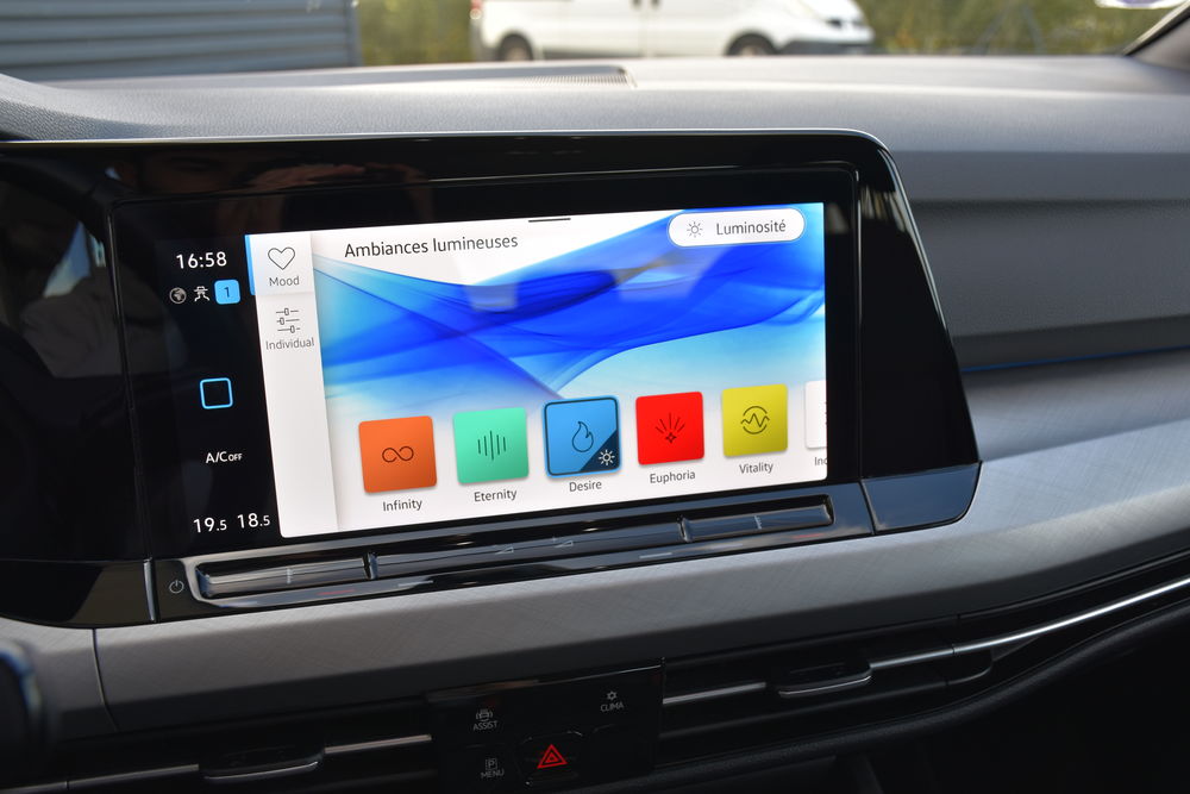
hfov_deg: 55.1
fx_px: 1141
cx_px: 595
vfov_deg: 38.4
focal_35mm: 34
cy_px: 397
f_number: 5.6
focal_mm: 23
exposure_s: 1/125
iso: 280
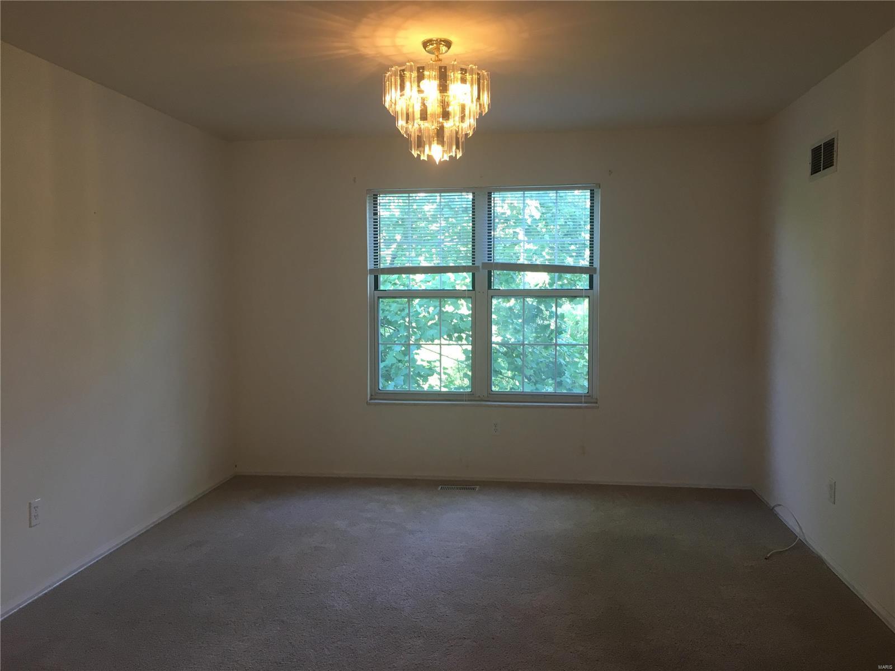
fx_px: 750
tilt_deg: -5.2
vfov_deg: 48.2
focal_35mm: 29
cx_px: 448
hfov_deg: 61.7
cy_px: 336
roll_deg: +1.5
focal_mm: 4.15
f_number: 2.2
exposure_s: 1/30
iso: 50
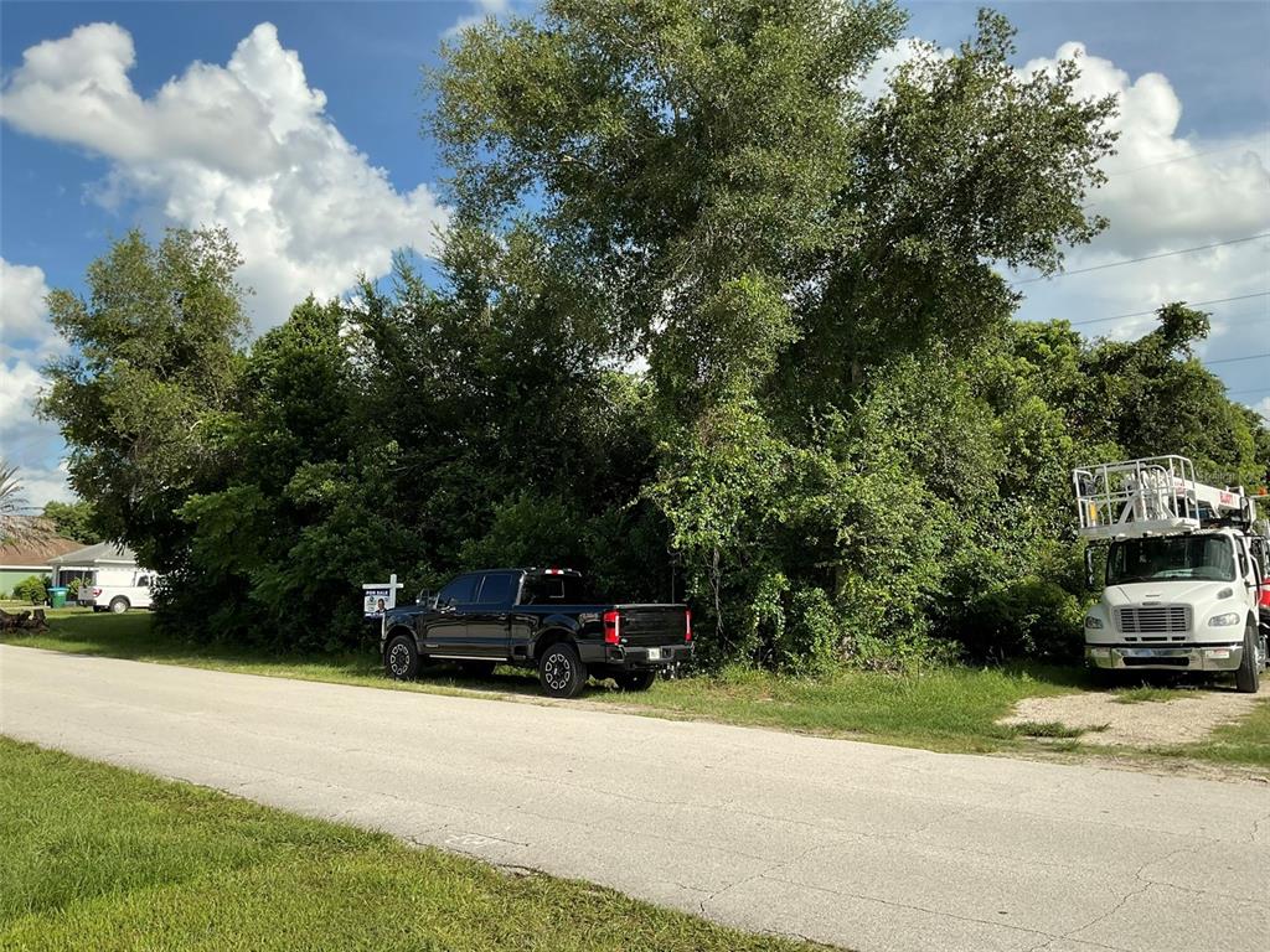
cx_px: 635
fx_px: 1064
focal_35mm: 29
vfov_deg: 48.2
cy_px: 476
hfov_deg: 61.7
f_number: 1.8
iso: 16
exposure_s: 1/1730
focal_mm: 3
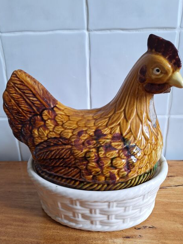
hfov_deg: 56.8
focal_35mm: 24
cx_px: 94
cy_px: 121
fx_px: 169
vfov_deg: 71.6
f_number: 1.8
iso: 50
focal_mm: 5.54
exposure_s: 1/50
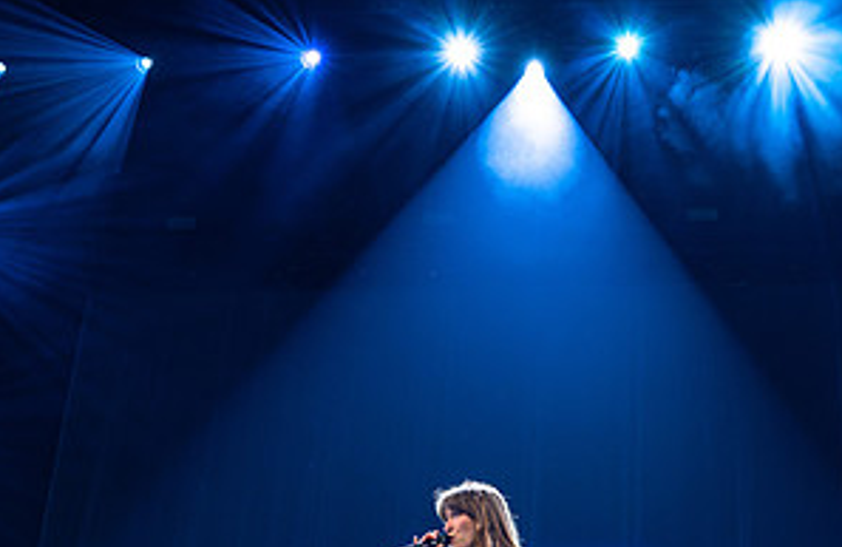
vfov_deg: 23.8
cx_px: 573
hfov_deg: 36.1
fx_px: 1276
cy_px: 435
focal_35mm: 55
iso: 1000
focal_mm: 24
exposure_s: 1/250
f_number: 3.2
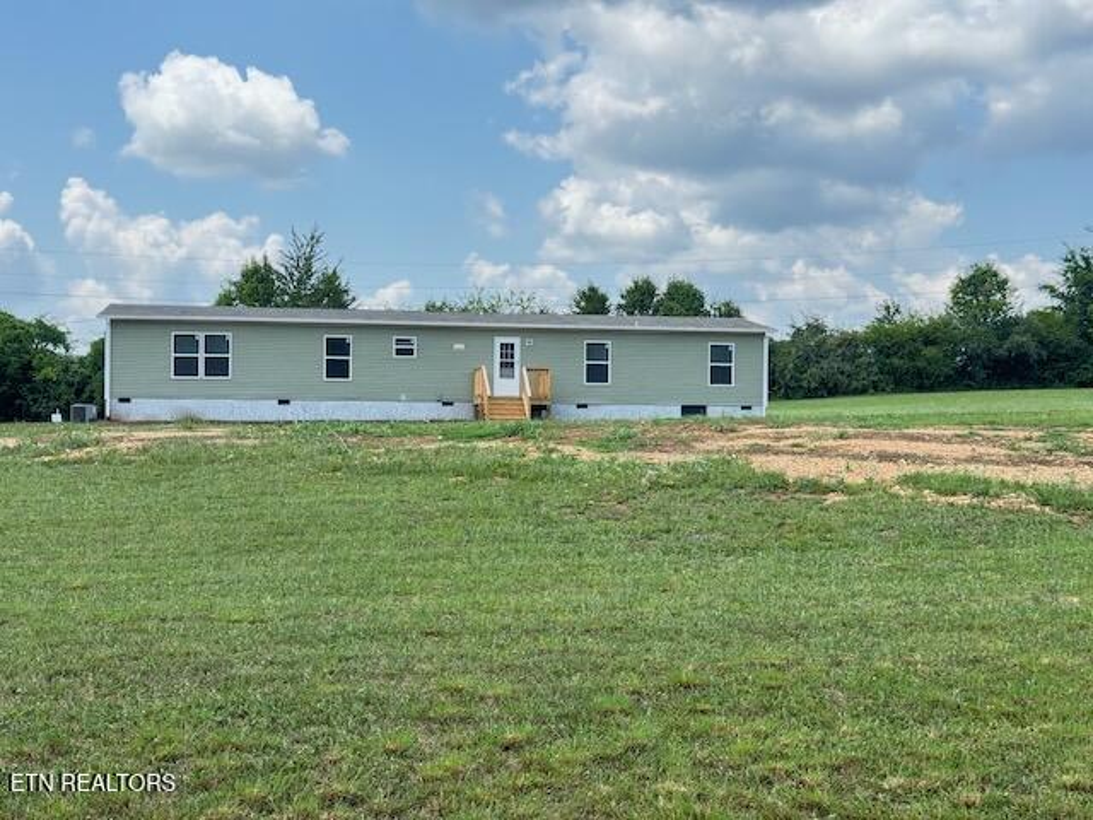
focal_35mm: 48
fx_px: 1516
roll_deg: -1.0
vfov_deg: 30.3
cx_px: 546
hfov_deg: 39.7
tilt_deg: +0.1
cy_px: 410
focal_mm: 6.76
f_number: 1.78
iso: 64
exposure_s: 1/939
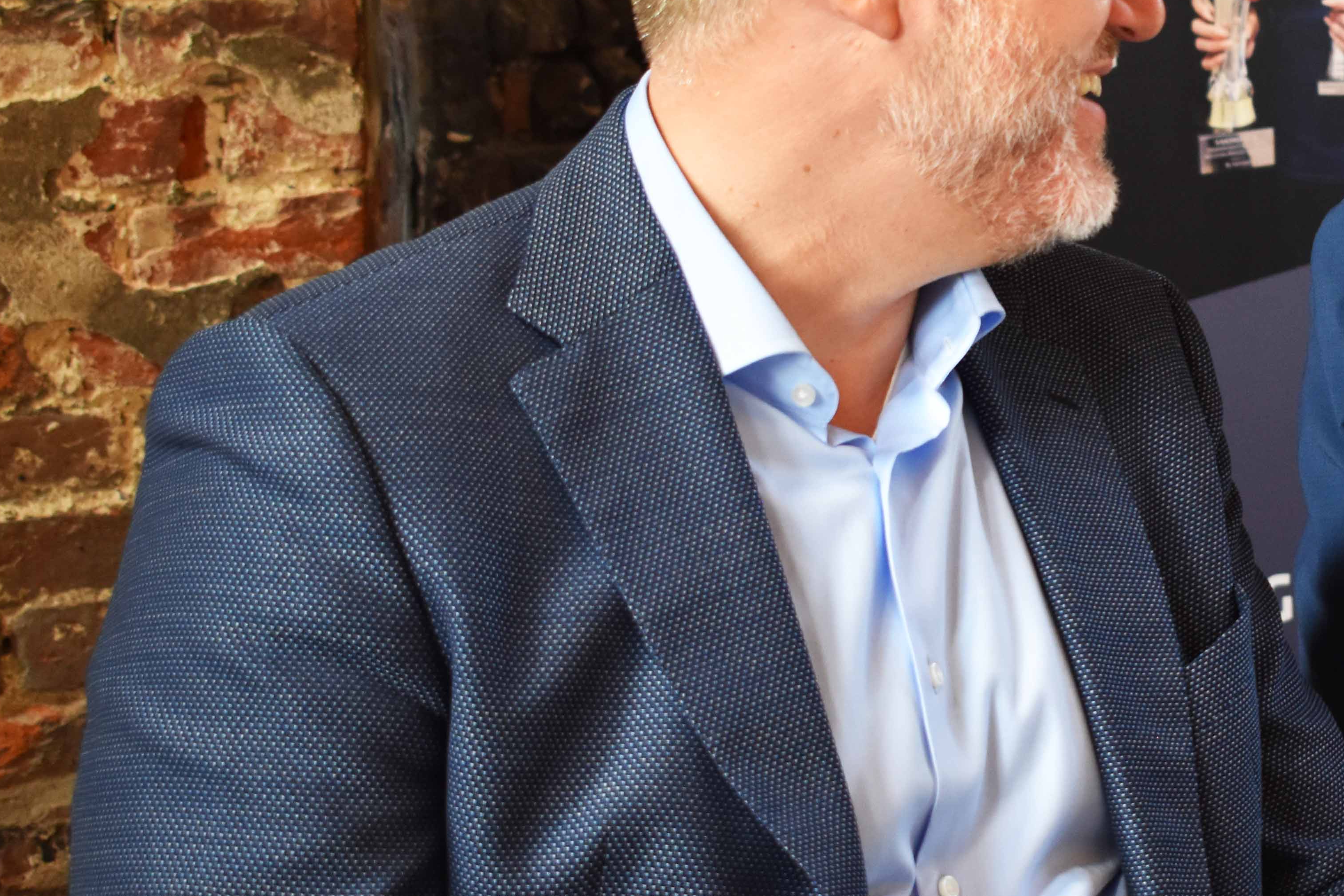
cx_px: 1224
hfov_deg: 21.0
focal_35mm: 95
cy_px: 235
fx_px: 3546
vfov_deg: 14.3
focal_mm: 32
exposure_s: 1/60
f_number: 4.5
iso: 1000
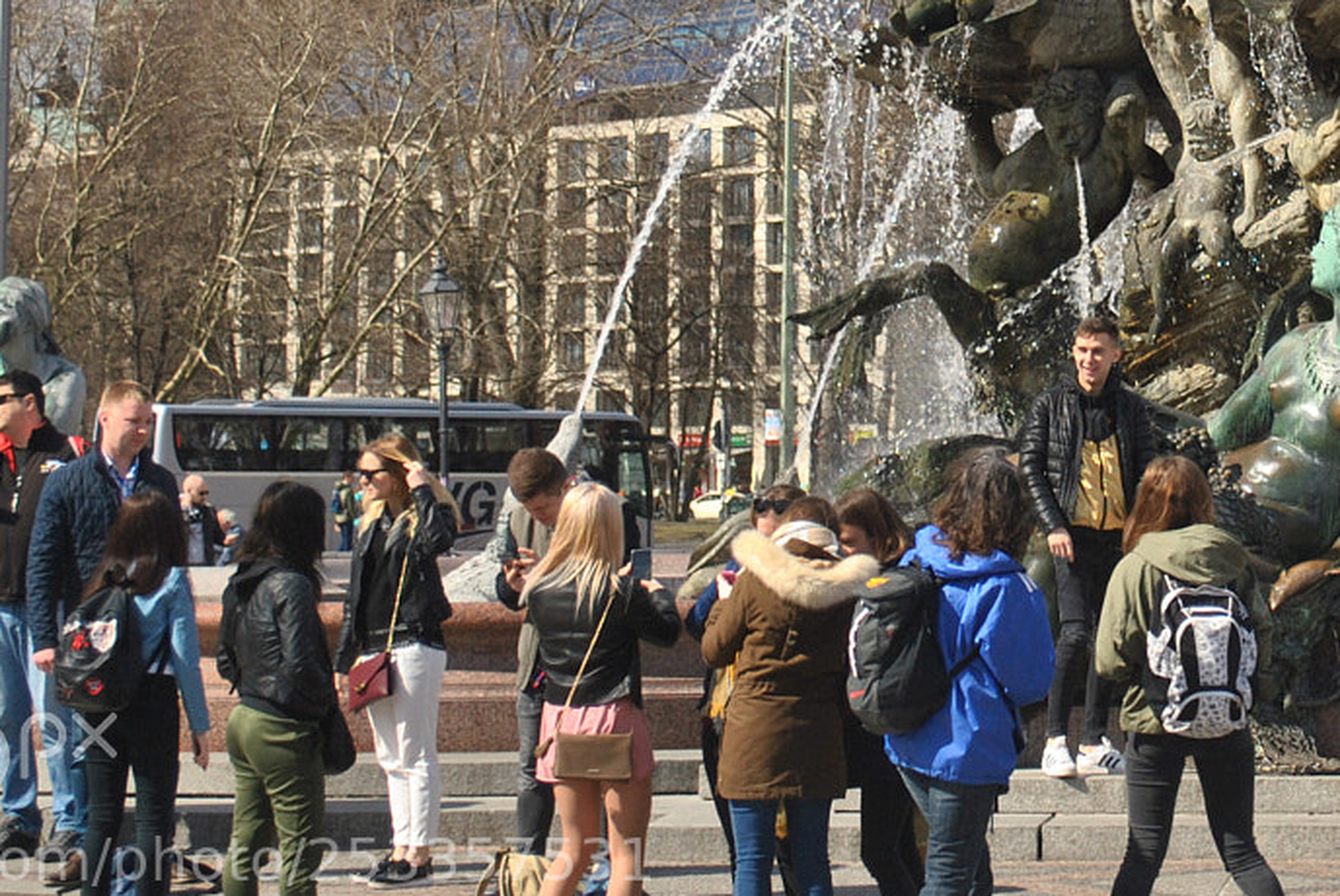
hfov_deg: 16.5
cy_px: -30
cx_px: 1192
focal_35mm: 122
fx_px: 4551
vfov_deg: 11.1
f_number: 5
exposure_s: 1/250
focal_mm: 35
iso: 200
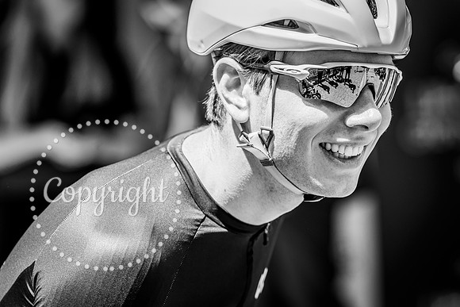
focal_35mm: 217
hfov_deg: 9.5
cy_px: 177
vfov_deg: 6.3
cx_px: 266
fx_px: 2775
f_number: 4
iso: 250
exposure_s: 1/1000
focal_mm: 188
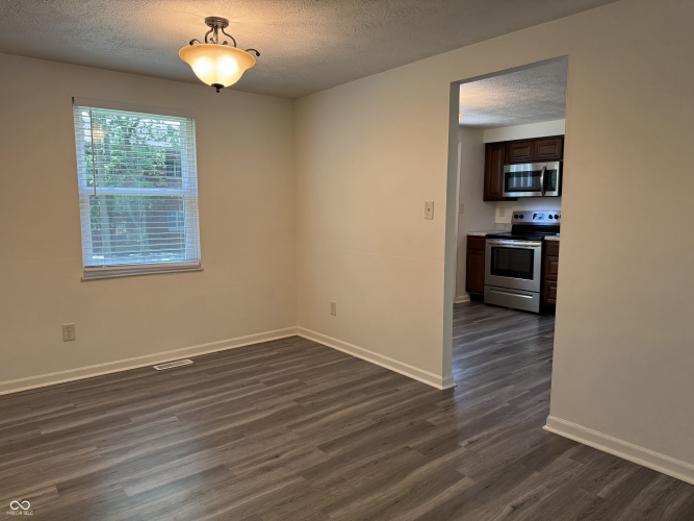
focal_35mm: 24
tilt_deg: -8.1
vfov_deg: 56.8
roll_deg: +0.4
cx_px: 347
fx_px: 481
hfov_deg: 71.6
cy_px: 260
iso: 160
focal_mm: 6.76
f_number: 1.78
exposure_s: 1/120
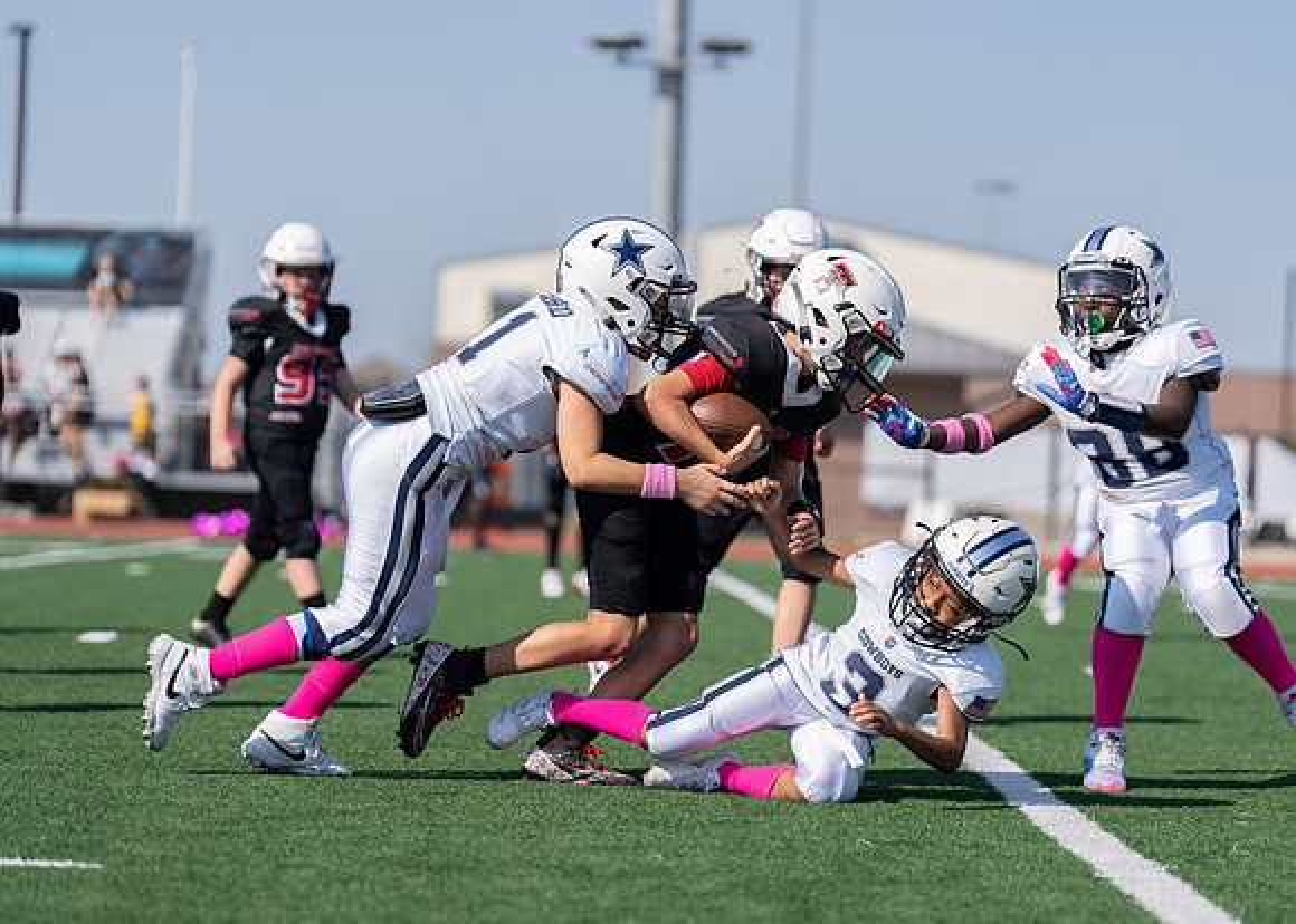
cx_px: 648
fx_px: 5090
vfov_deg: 10.4
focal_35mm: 138
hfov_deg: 14.5
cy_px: 462
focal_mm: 132
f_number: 2.8
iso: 100
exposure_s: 1/2500
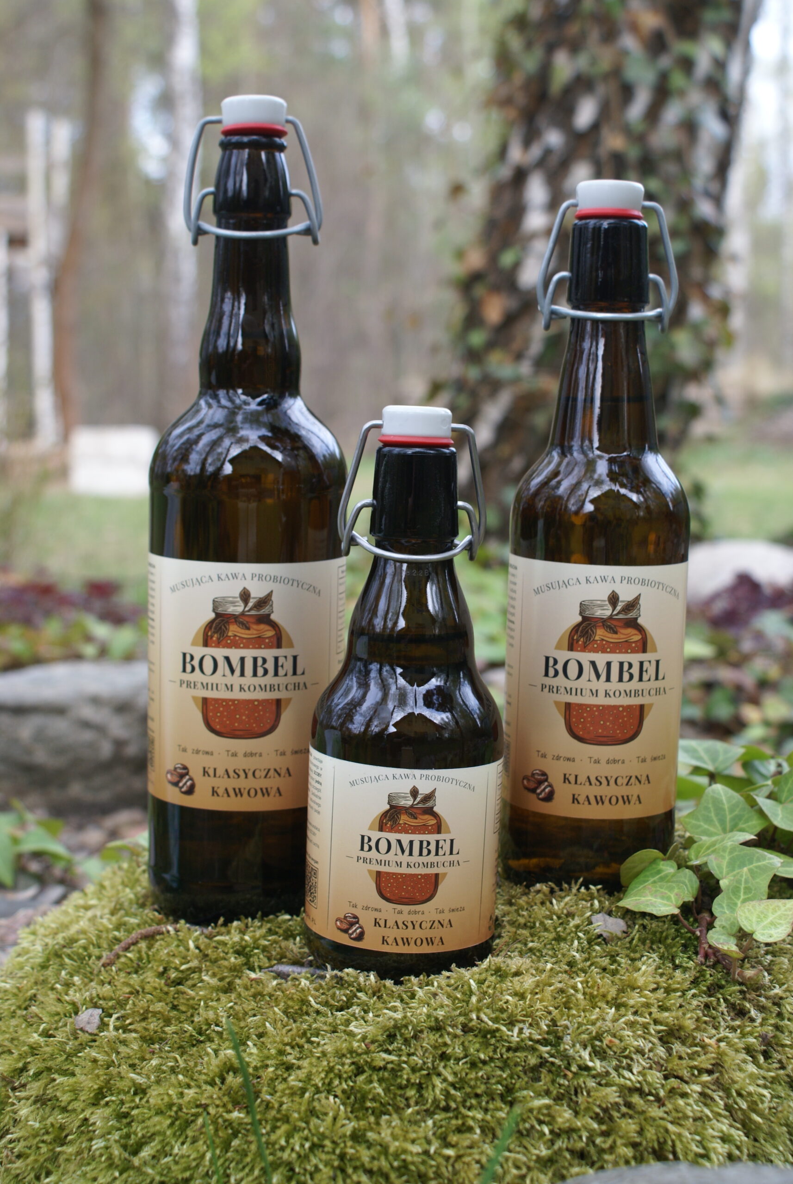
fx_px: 1729
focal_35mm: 52
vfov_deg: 37.8
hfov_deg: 25.8
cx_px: 396
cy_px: 592
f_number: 5.6
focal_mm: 35
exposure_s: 1/60
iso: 125
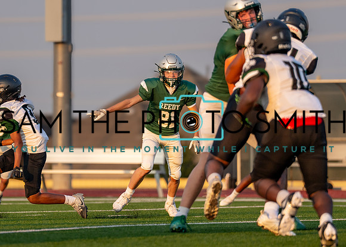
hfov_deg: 5.3
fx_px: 3770
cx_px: 100
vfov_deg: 3.8
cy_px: 123
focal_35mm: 384
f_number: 2.8
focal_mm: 200
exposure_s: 1/2500
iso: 400
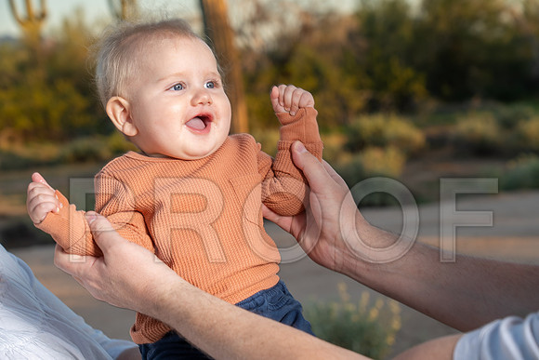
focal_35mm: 77
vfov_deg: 17.7
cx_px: 270
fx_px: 1153
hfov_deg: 26.3
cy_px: 180
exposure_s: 1/160
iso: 100
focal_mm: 77
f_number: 6.3
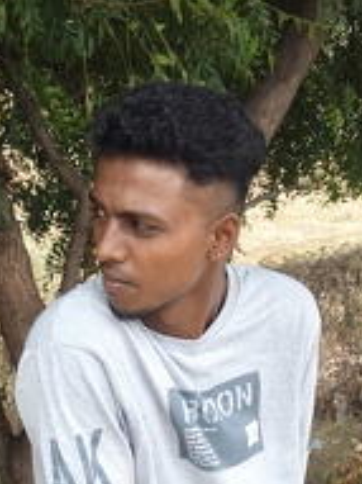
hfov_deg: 16.7
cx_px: 120
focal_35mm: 88
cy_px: 682
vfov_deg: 19.9
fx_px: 1228
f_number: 1.8
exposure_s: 1/129
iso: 50
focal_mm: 5.59
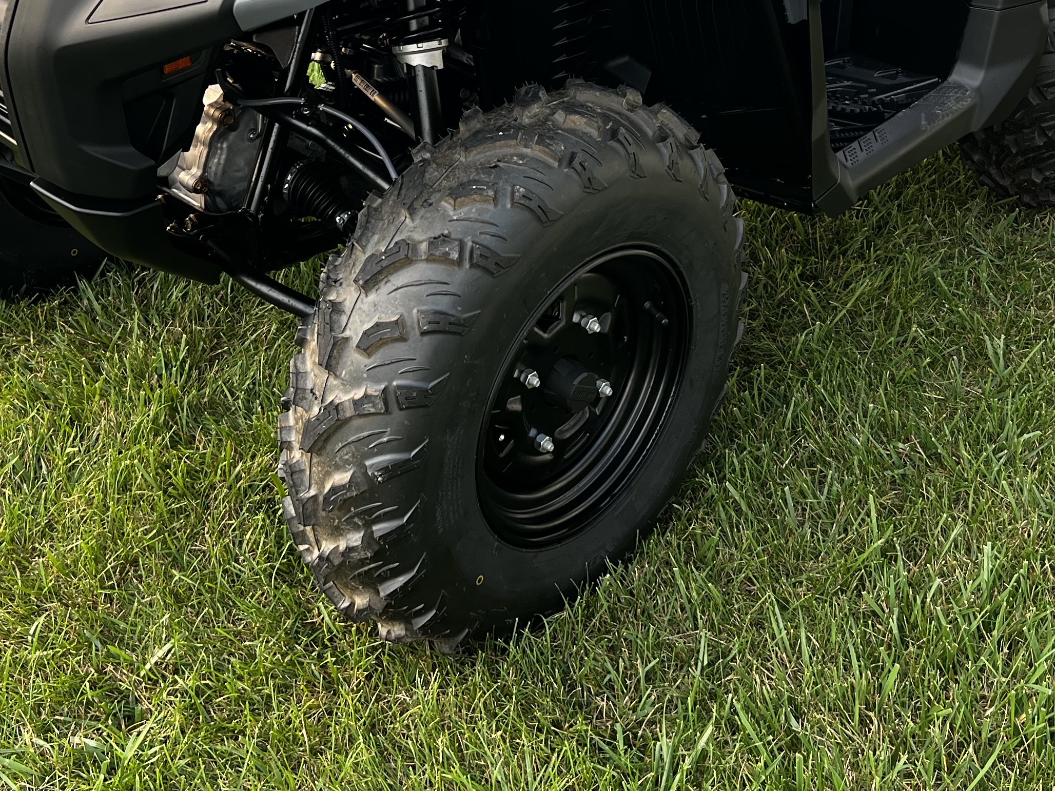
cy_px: 16
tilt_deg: -23.1
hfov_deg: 37.5
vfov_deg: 27.1
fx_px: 1554
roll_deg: +0.1
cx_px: 496
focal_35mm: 51
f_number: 1.5
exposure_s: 1/149
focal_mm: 5.7
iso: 32
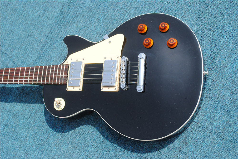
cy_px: 80
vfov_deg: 25.8
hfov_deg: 37.8
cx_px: 119
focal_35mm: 52
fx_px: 347
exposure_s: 1/200
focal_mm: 35
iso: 100
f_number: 7.1
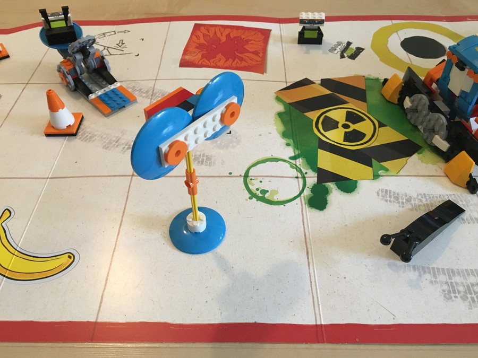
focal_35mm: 29
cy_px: 179
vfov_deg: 48.2
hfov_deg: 61.7
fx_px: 400
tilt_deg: -48.2
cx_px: 239
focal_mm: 4.15
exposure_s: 1/33
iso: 200
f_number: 2.2
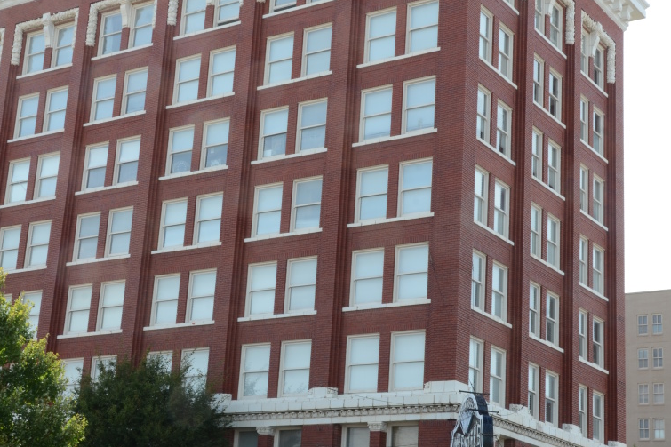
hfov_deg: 29.2
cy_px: 228
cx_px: 339
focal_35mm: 69
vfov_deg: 19.7
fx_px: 1286
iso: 200
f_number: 16
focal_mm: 30
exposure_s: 1/60
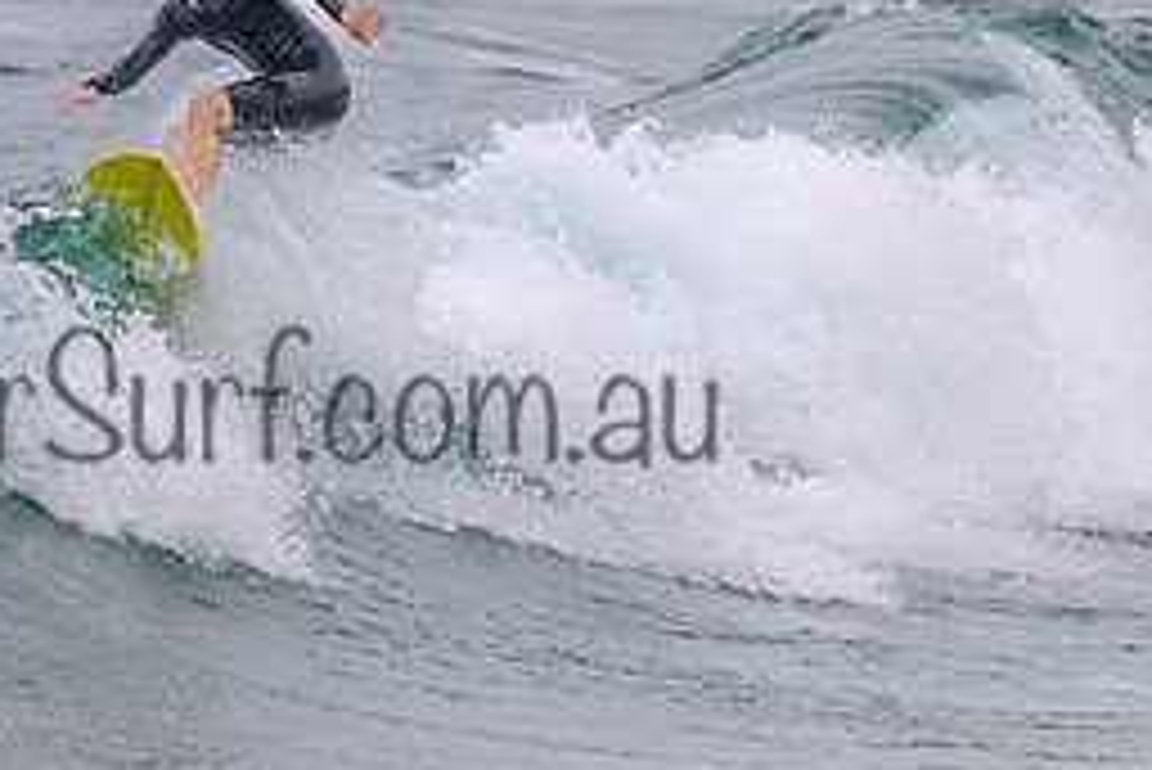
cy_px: 435
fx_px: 73126
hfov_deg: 0.9
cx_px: 573
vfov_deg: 0.6
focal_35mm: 2284
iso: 900
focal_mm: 800
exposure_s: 1/2000
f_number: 11
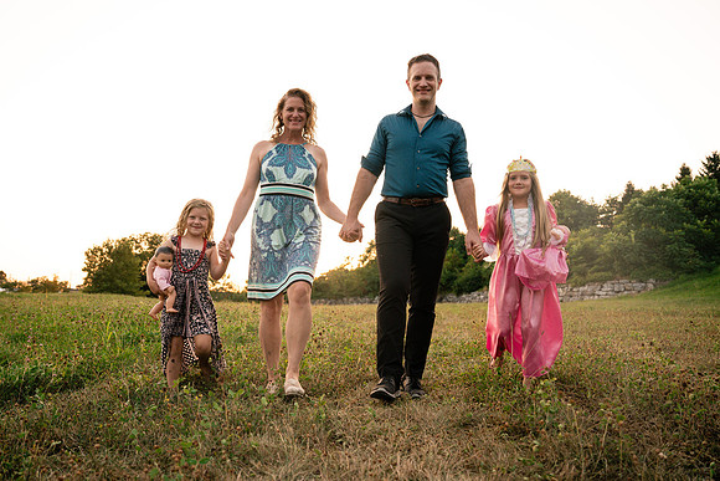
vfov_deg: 50.3
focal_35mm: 26
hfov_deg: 70.2
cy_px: 241
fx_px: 512
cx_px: 347
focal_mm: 24
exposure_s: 1/800
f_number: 2.8
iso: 400
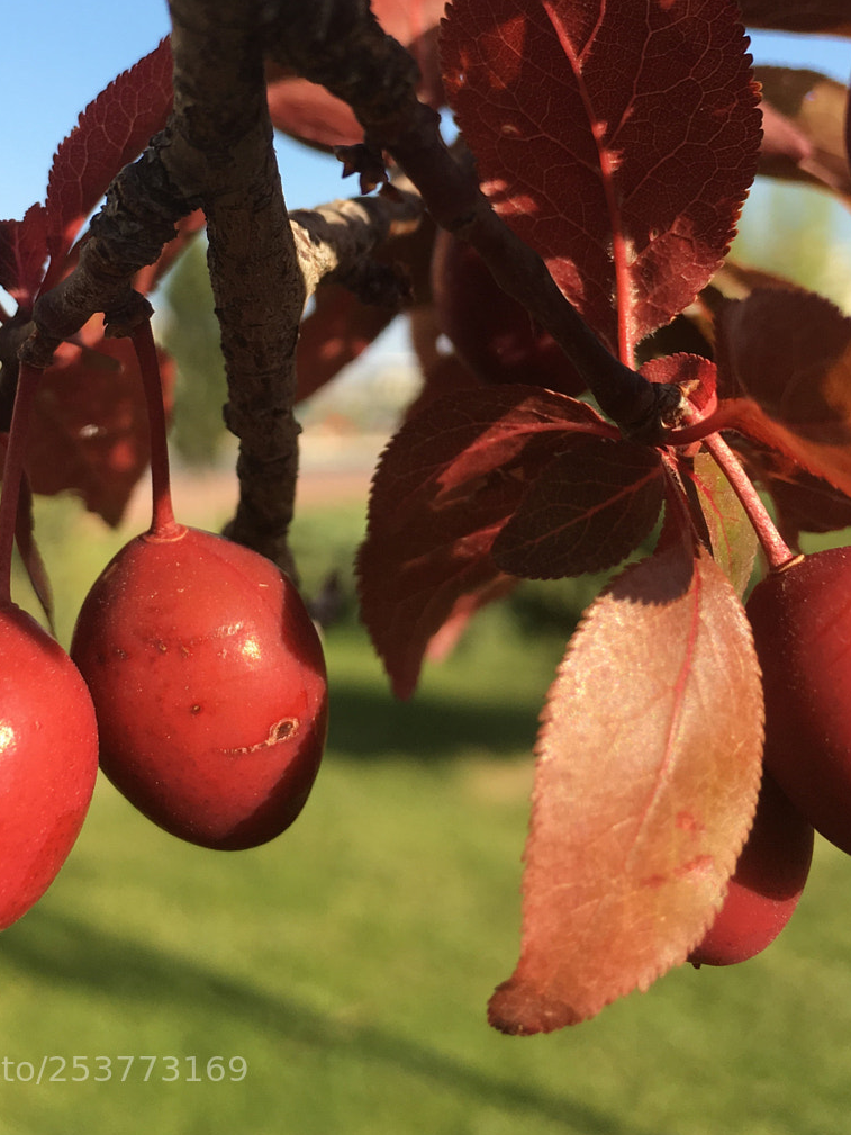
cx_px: 334
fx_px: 1508
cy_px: 258
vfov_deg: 39.9
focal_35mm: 46
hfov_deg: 31.4
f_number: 2.2
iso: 25
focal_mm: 4.15
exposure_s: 1/481
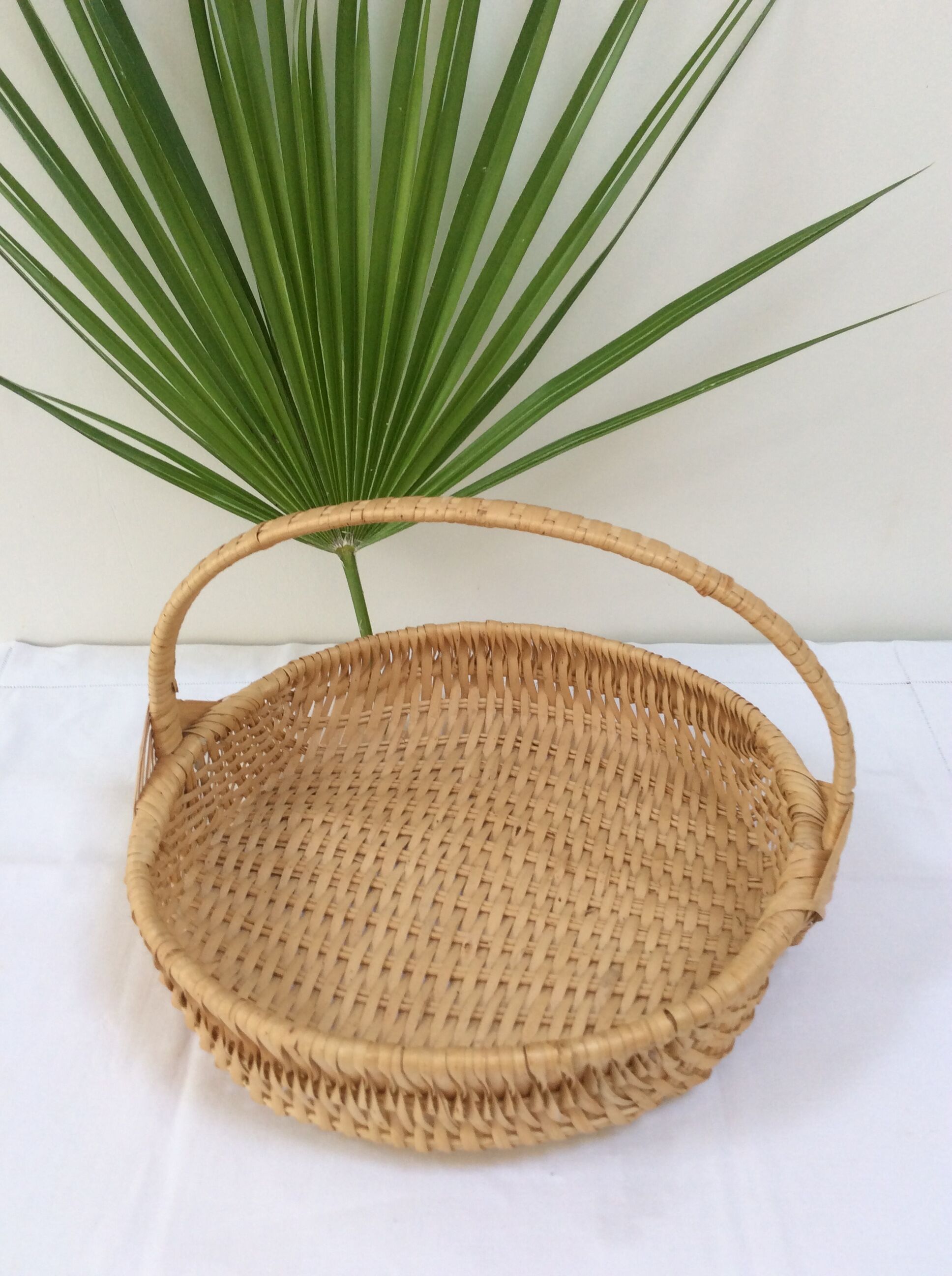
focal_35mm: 32
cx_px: 476
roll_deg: +2.0
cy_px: 638
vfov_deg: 56.9
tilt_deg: -33.2
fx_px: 1177
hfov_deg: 44.1
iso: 40
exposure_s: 1/25
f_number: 2.4
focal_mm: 3.3
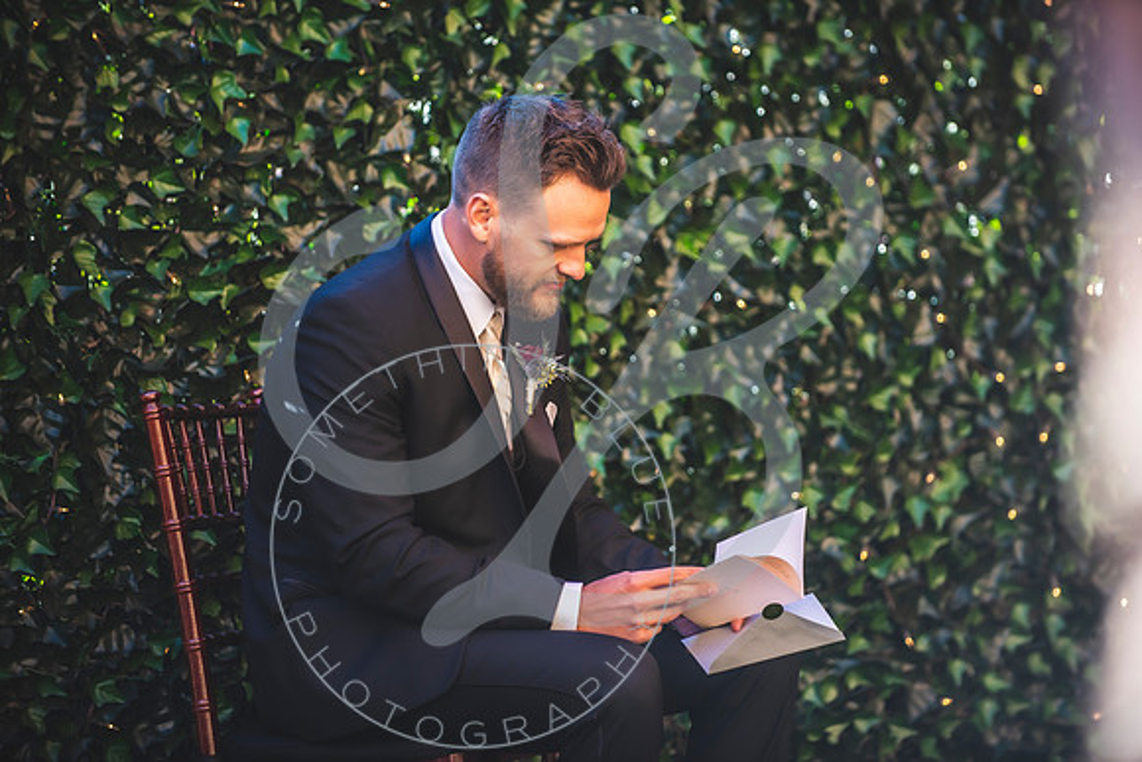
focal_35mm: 170
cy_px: 381
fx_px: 5394
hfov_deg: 12.1
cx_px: 571
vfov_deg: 8.1
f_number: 2.8
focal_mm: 170
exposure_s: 1/500
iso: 250
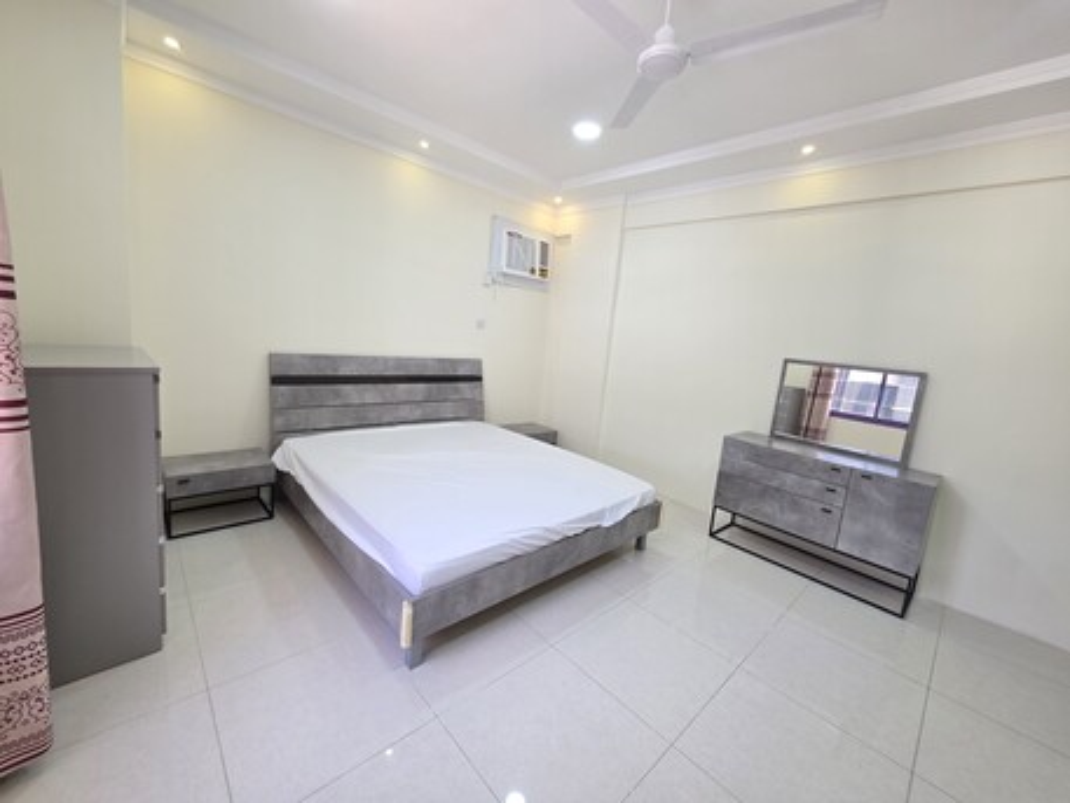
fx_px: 402
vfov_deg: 89.9
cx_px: 535
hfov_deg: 106.2
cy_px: 402
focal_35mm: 13
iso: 160
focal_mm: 2.2
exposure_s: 1/100
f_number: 1.9
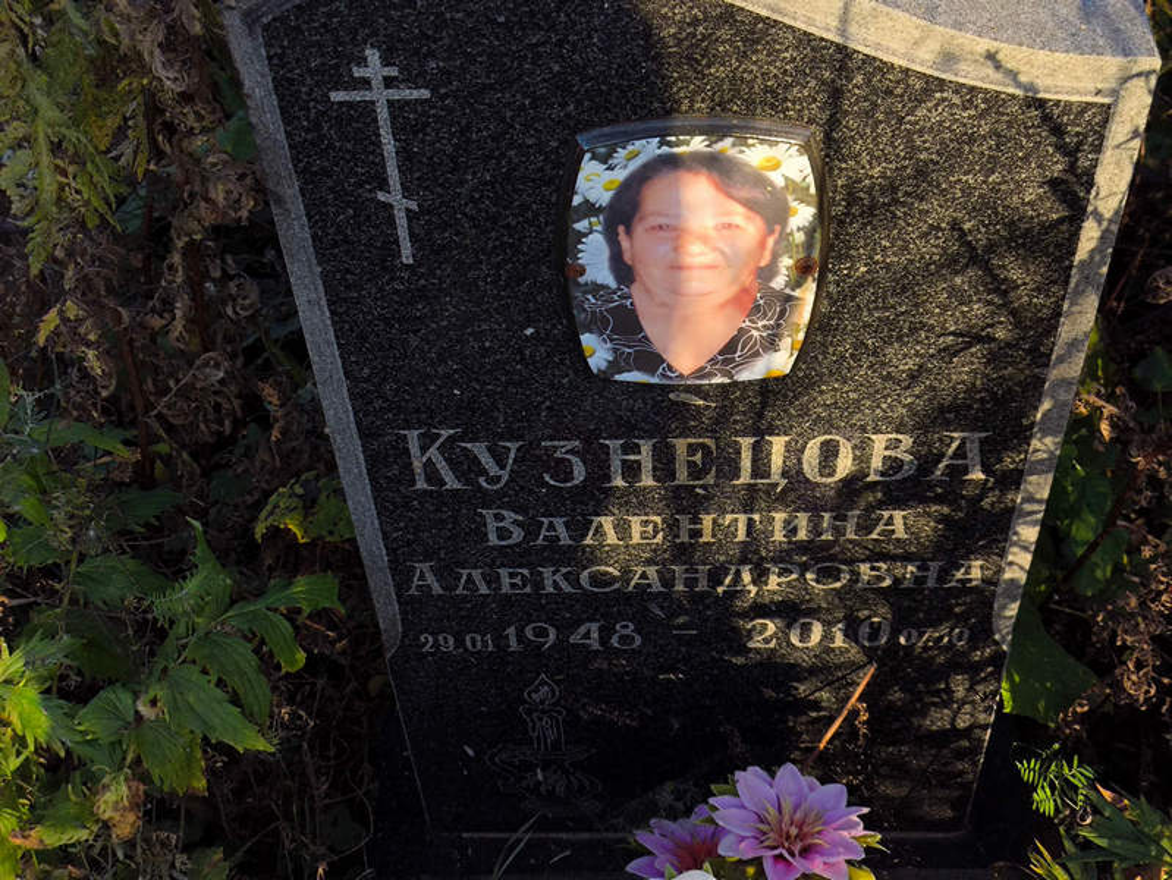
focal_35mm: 50
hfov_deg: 38.2
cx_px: 586
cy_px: 440
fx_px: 1694
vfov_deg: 29.1
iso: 50
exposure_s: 1/353
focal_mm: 4.71
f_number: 1.7
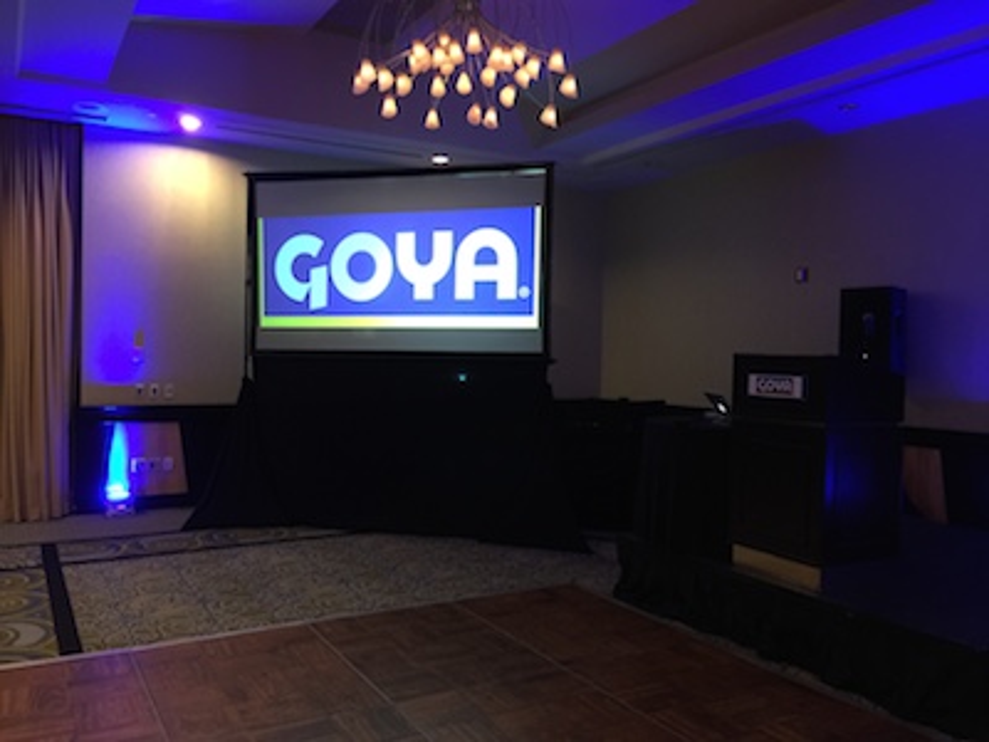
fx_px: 829
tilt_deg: -1.4
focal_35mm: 29
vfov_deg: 48.2
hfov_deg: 61.7
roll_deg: -0.9
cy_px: 371
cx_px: 494
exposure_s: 1/8
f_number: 2.2
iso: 125
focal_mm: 4.15
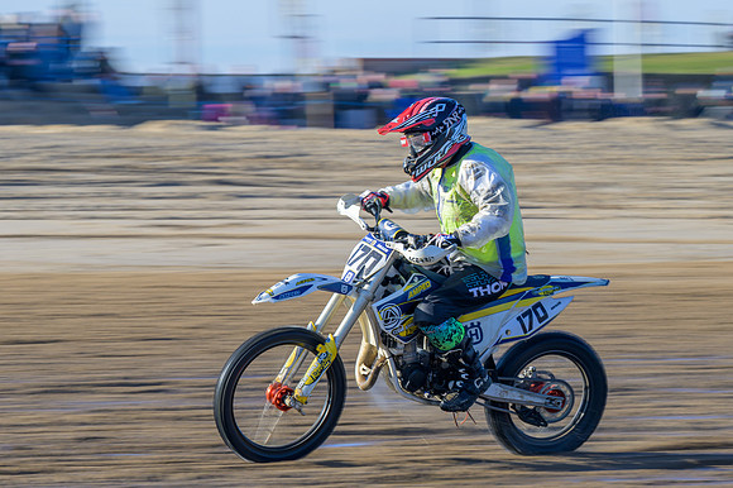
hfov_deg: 9.5
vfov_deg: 6.3
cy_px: 275
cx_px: 339
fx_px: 4401
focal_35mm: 216
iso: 72
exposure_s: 1/100
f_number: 8
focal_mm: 110
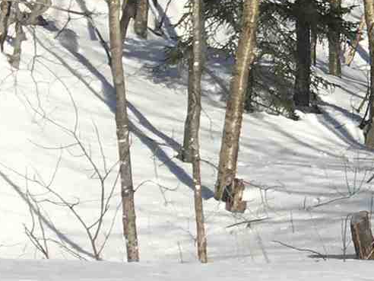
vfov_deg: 8.1
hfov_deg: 9.4
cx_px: 992
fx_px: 1956
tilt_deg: -5.6
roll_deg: +0.7
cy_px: -70
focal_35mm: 181
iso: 25
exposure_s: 1/2747
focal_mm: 4.15
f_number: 2.2
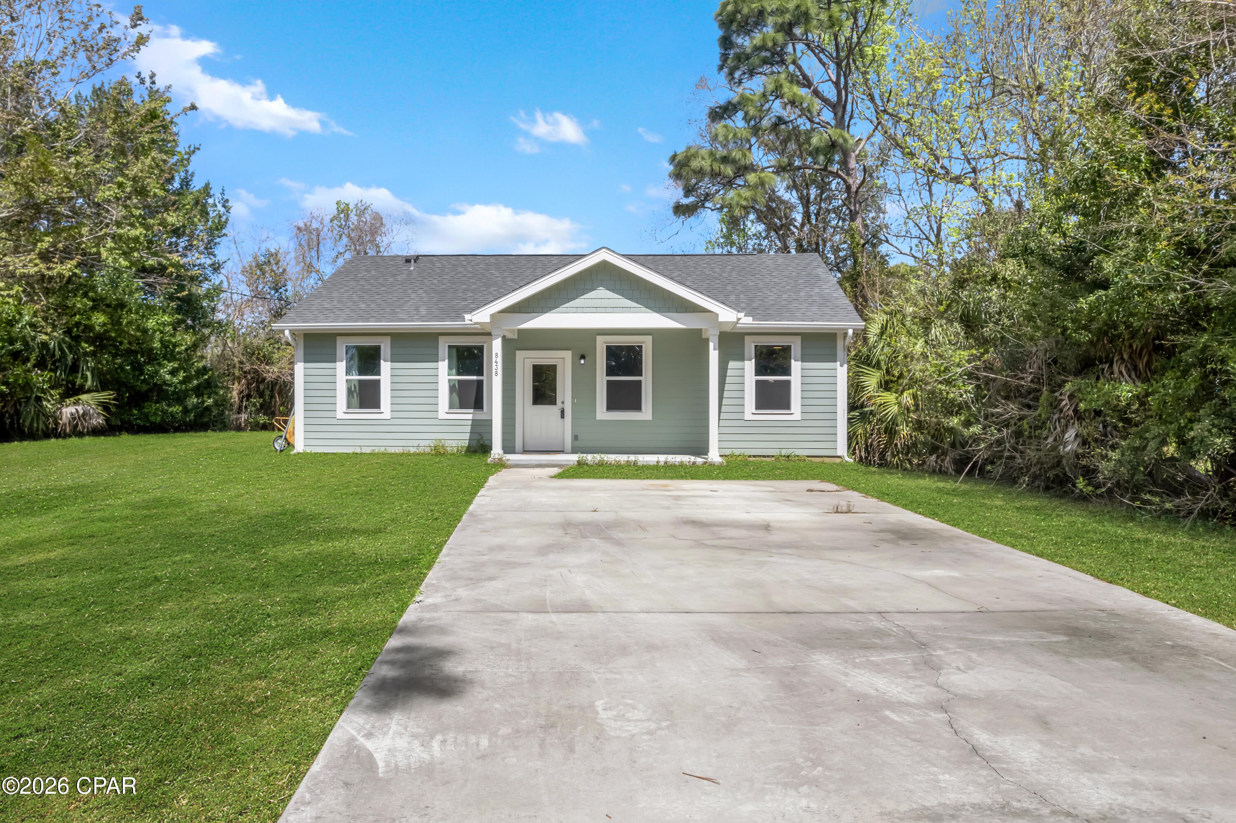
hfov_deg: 78.6
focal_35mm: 22
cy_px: 412
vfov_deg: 57.2
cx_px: 618
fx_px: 755
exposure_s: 1/2500
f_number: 2.8
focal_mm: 8.38
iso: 110
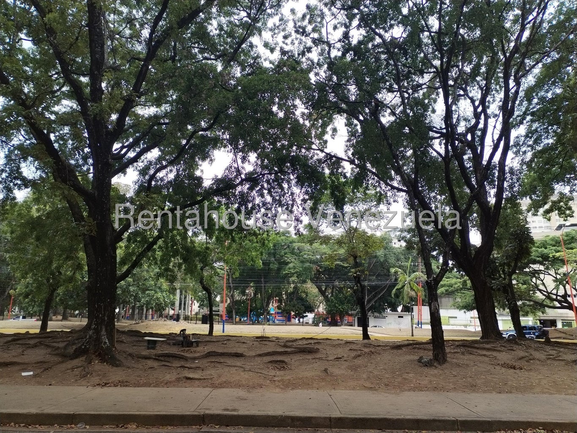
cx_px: 288
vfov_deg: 48.2
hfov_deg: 61.7
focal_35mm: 29
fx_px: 483
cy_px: 216
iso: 100
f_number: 1.8
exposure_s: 1/586
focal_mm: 4.75
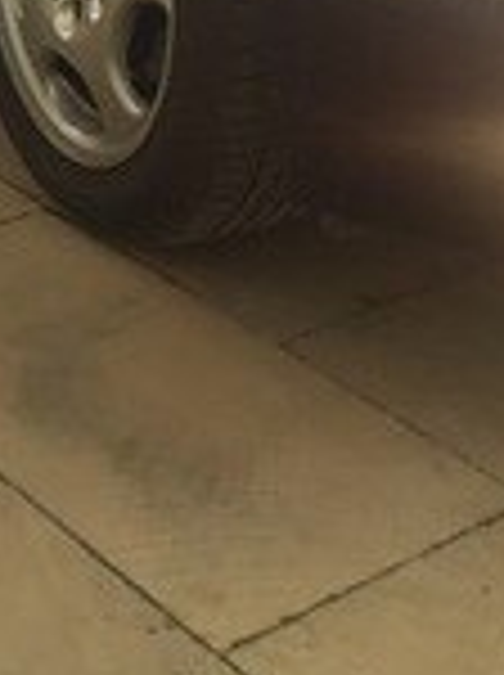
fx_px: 1869
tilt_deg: -11.5
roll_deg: -0.6
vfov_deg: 18.7
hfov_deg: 15.1
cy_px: -248
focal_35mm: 96
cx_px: 0
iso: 80
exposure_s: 1/33
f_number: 2.2
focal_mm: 4.15
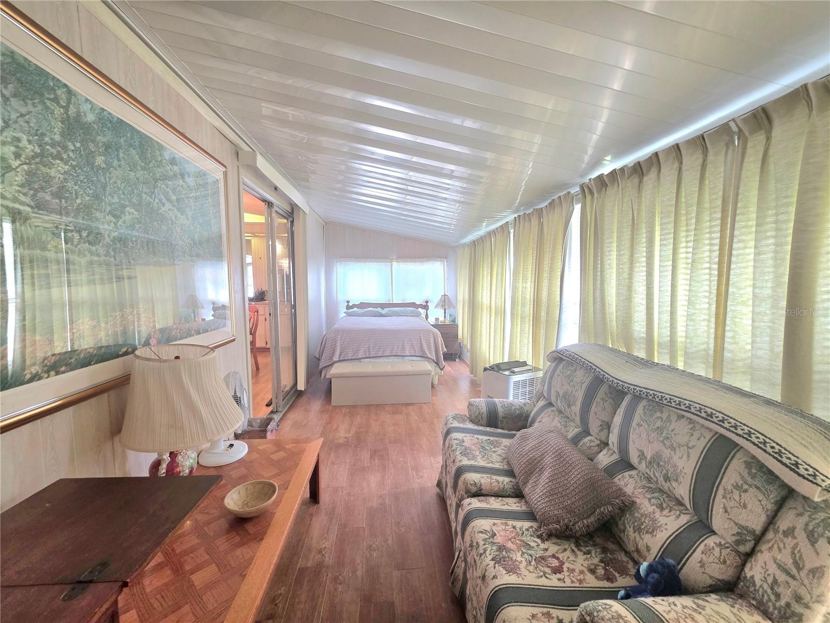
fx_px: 312
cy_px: 312
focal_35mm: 13
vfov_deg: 89.9
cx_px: 415
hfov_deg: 106.2
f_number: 1.9
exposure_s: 1/60.2
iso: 160
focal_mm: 2.2
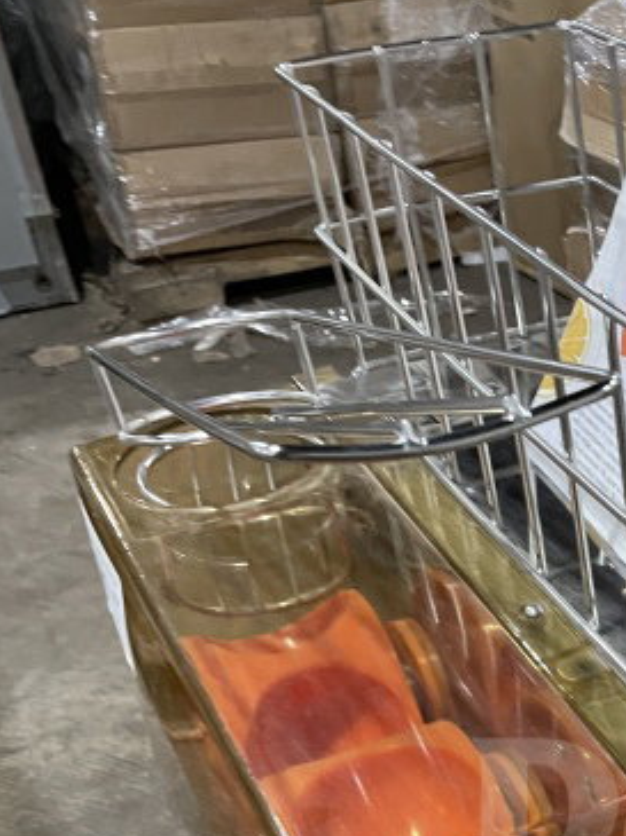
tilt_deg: -41.4
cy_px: 920
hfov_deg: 23.7
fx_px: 1401
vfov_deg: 29.9
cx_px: 676
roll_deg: +2.7
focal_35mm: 58
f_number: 1.6
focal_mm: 4.2
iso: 200
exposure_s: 1/60
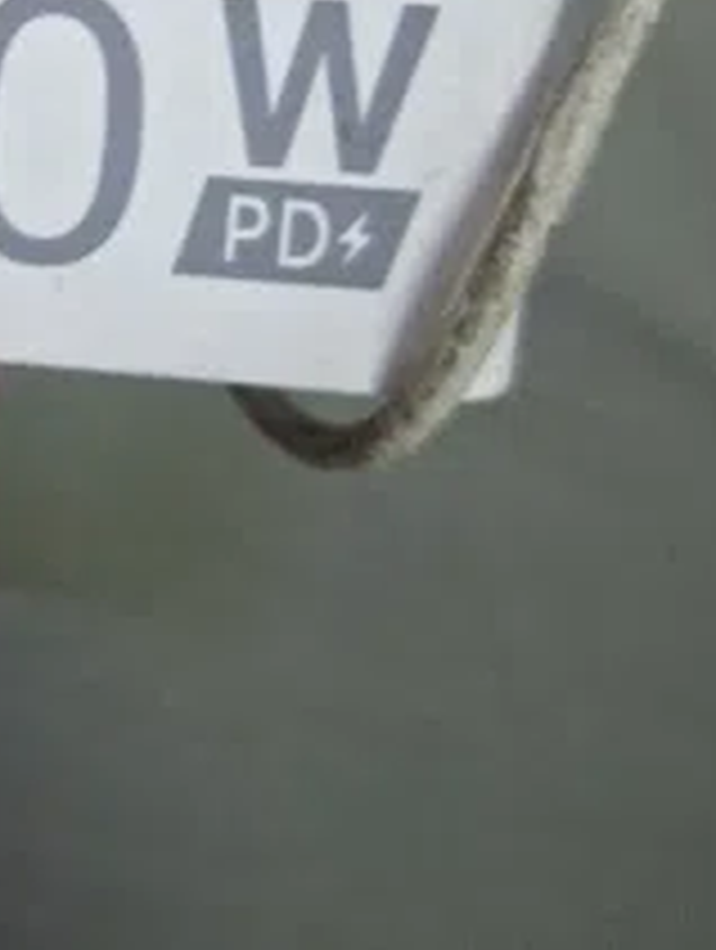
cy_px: 52
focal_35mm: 58
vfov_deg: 31.3
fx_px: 1595
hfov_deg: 23.8
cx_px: -63
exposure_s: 1/33
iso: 400
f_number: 1.8
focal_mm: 5.54
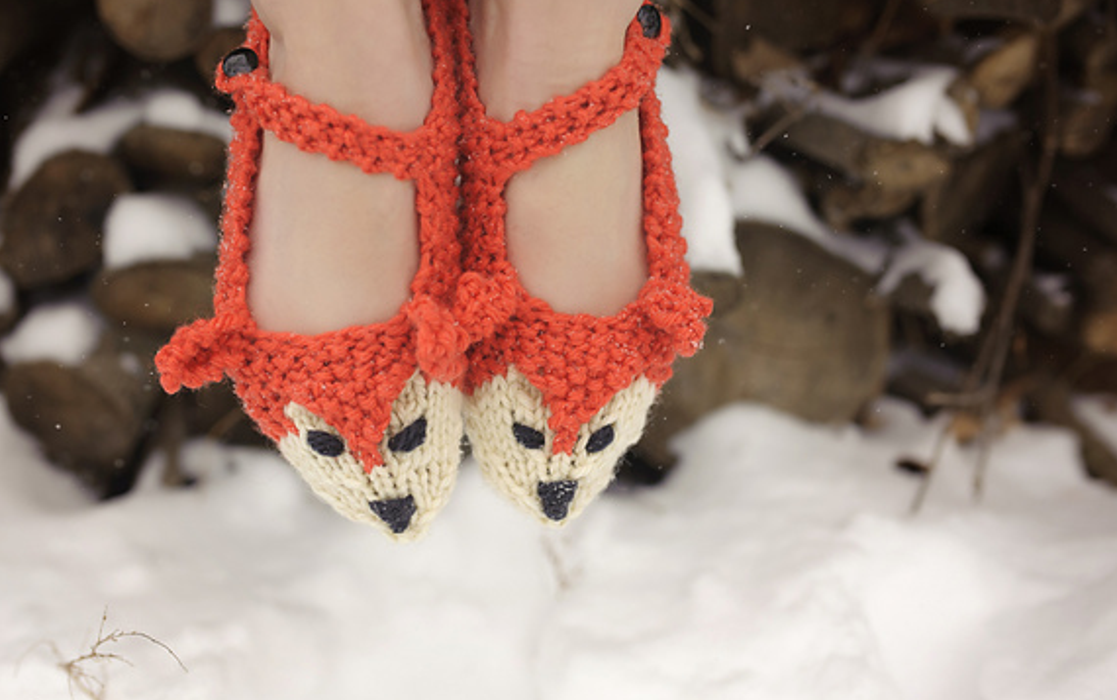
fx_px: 1218
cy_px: 312
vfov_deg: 32.0
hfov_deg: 49.2
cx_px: 494
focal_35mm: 40
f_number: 2.8
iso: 500
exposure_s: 1/4000
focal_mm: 35
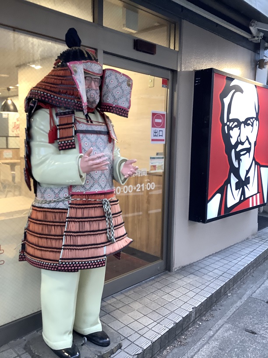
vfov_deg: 58.4
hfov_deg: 45.4
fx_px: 320
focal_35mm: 31
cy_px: 179
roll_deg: -0.9
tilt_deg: -6.8
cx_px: 134
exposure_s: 1/50
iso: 125
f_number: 2.4
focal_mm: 3.3
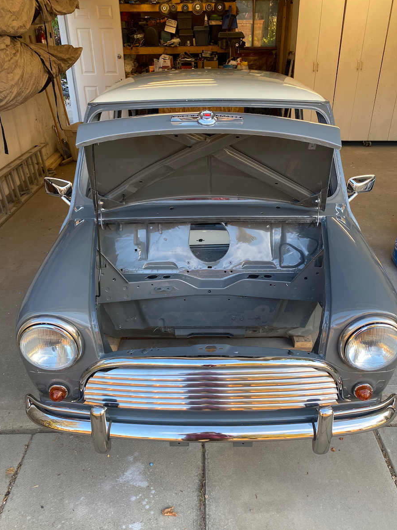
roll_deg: +1.4
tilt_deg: -28.1
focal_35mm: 28
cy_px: 279
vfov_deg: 63.4
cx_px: 205
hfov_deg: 49.7
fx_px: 428
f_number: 1.8
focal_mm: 4.25
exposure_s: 1/121
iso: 40
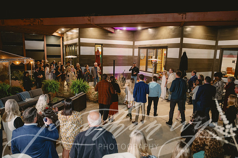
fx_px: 159
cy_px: 79
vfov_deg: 53.1
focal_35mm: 24
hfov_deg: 73.8
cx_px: 119
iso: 2500
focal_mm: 24
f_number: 2.8
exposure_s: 1/100
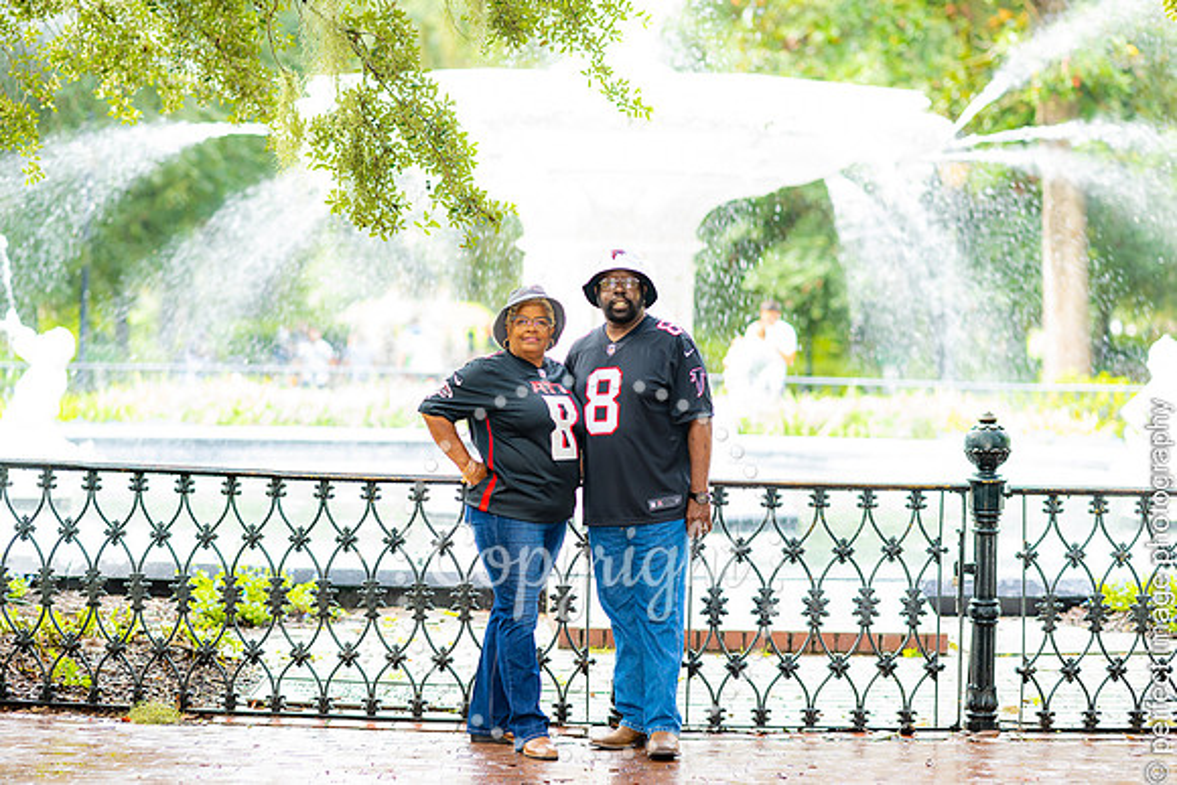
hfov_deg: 18.9
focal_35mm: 108
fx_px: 3545
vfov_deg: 12.6
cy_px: 392
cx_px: 588
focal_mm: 105
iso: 250
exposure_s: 1/200
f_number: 2.2
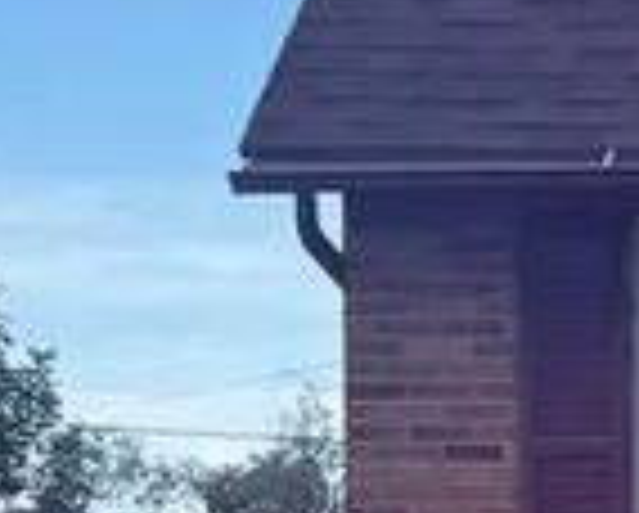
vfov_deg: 6.8
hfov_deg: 7.6
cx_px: 1845
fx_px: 4261
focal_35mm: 225
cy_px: 695
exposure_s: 1/2907
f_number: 1.78
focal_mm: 6.76
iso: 80
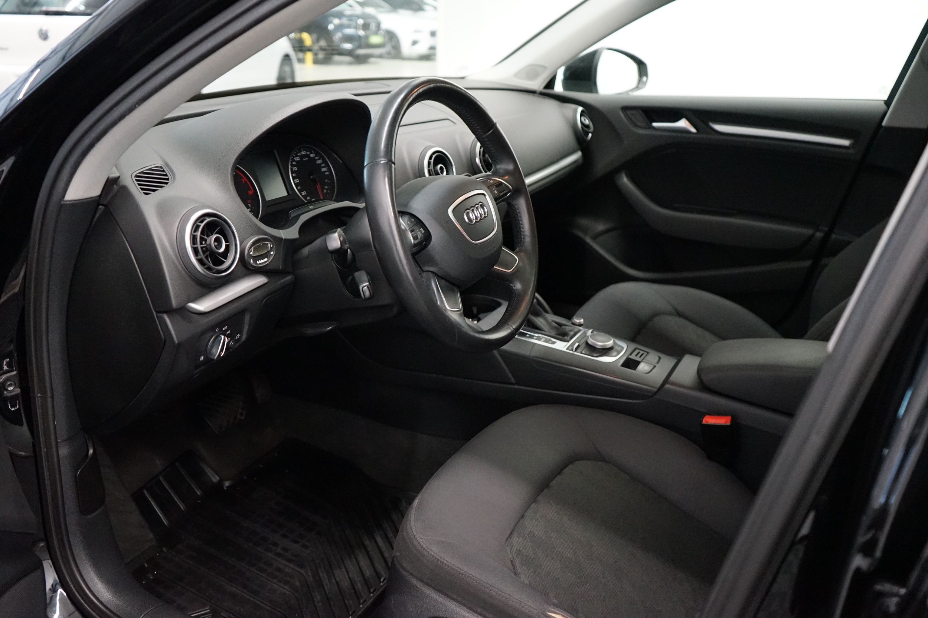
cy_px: 309
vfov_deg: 45.0
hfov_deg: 63.7
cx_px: 464
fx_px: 748
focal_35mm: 29
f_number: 3.5
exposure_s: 1/125
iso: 6400
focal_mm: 29
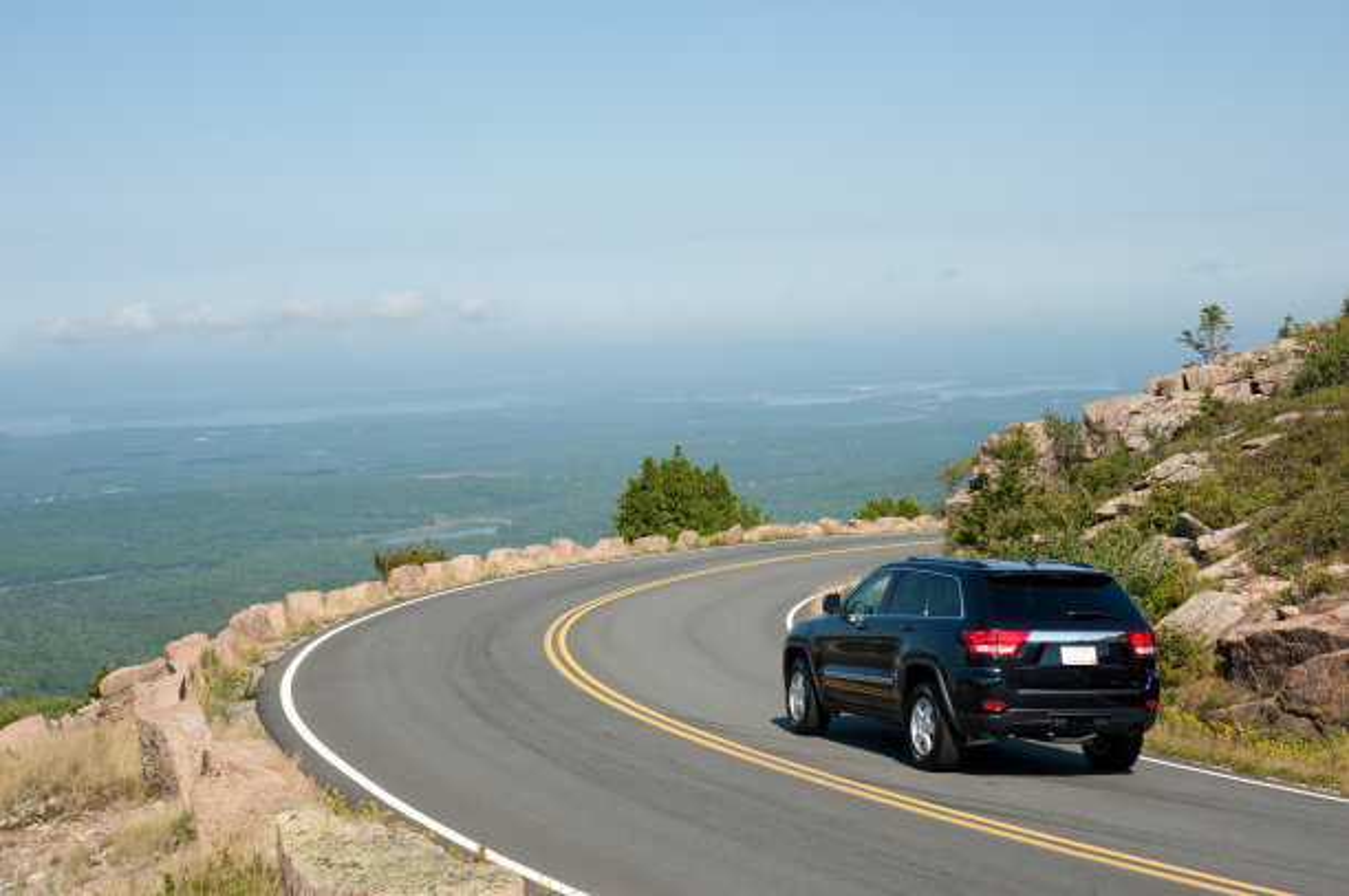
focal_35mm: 60
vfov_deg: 22.6
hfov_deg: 33.4
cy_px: 448
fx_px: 2246
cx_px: 674
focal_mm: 60
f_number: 11
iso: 250
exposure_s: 1/400
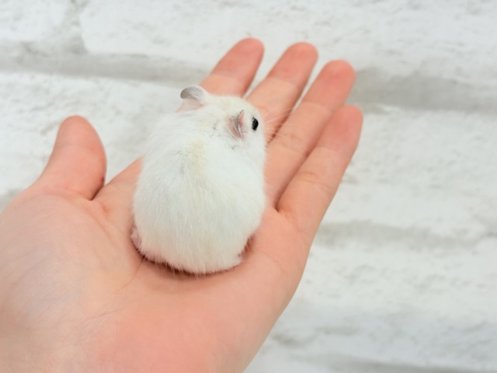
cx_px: 248
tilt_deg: -21.0
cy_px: 186
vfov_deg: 28.0
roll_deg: -5.2
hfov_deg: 36.8
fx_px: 747
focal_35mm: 52
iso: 32
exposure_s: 1/50
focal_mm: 5.96
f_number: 1.6
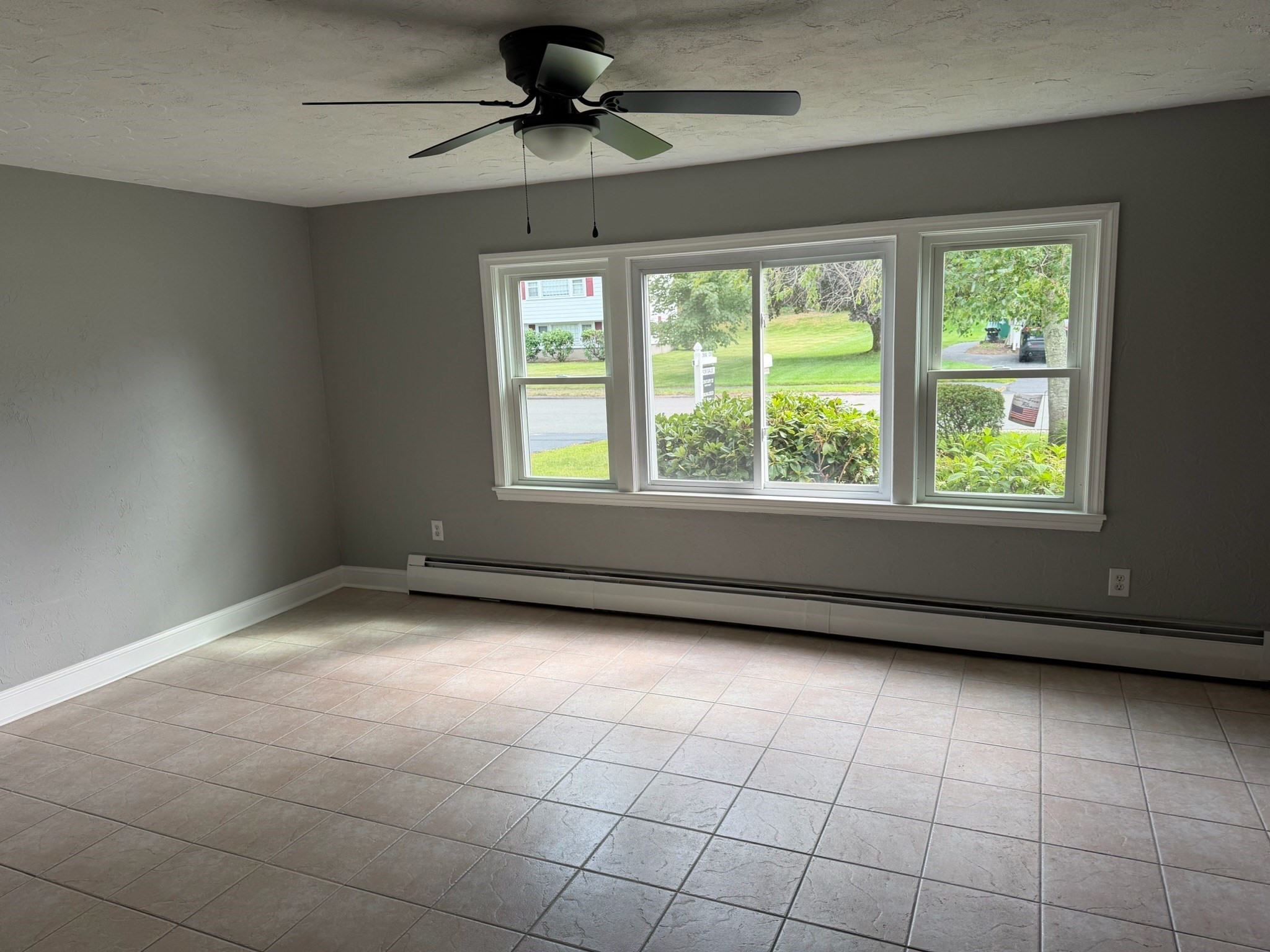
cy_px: 476
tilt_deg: -9.2
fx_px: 881
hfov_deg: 71.6
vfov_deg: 56.8
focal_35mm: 24
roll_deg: +2.3
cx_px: 635
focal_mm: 6.76
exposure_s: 1/162
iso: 64
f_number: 1.78
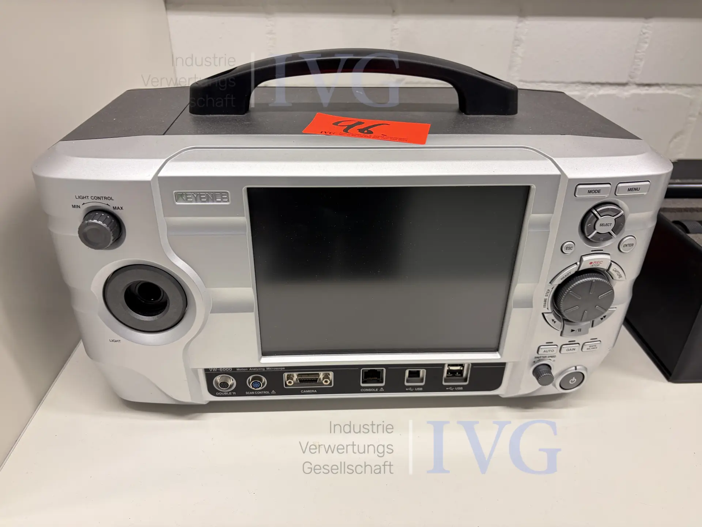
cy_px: 264
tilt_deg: -29.7
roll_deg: -0.2
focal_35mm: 26
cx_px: 351
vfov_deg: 53.1
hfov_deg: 67.3
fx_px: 527
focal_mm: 5.96
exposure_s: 1/50
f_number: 1.6
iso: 80
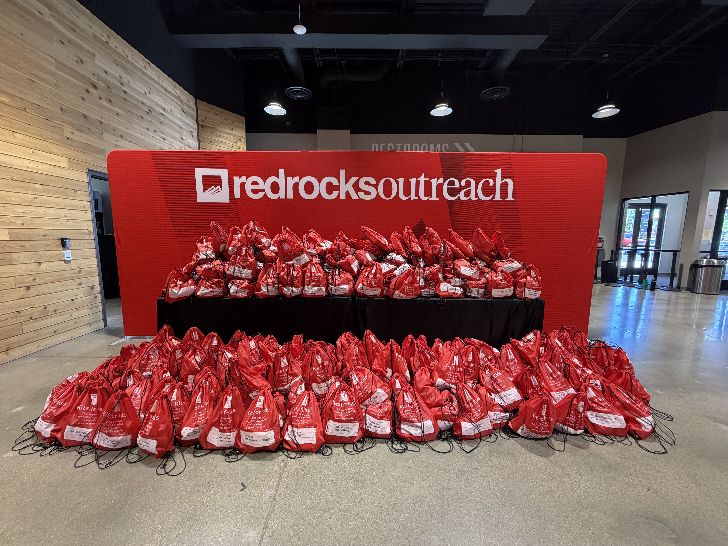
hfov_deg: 102.1
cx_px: 364
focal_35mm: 14
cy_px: 273
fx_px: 294
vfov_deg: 85.7
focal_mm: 2.22
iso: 320
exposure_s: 1/60
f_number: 2.2
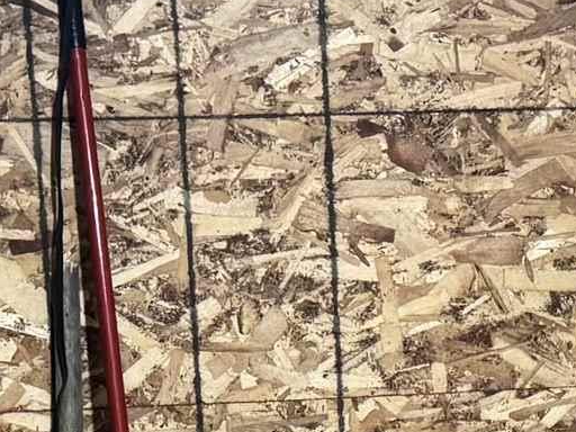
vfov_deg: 10.1
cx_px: 556
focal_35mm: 144
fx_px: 2396
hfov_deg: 13.5
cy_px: 548
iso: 800
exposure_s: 1/53
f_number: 1.78
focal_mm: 6.76
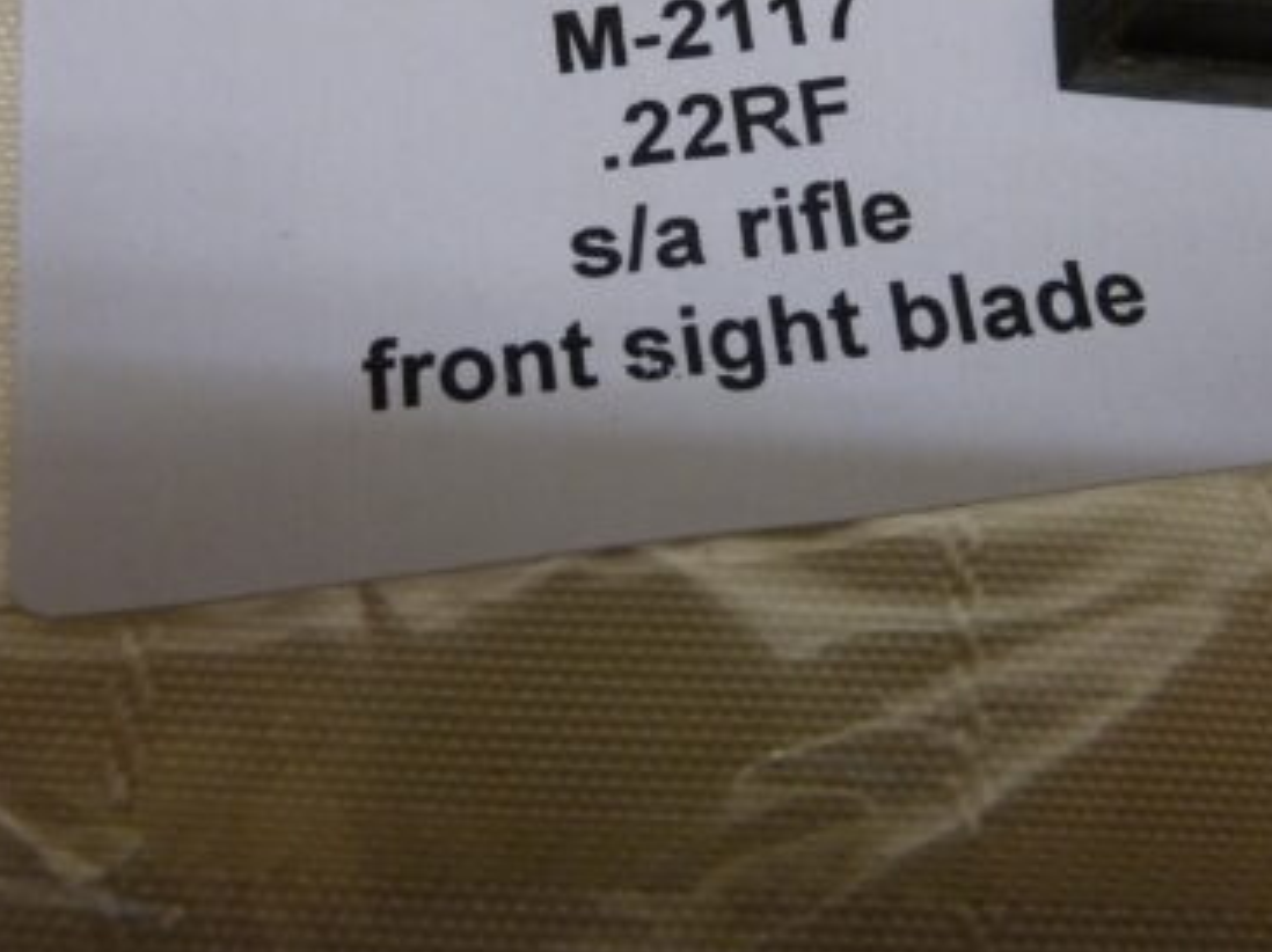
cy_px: 219
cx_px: 608
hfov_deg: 45.8
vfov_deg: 34.2
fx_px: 1506
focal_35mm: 41
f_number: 3.3
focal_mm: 4.1
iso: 250
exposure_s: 1/30
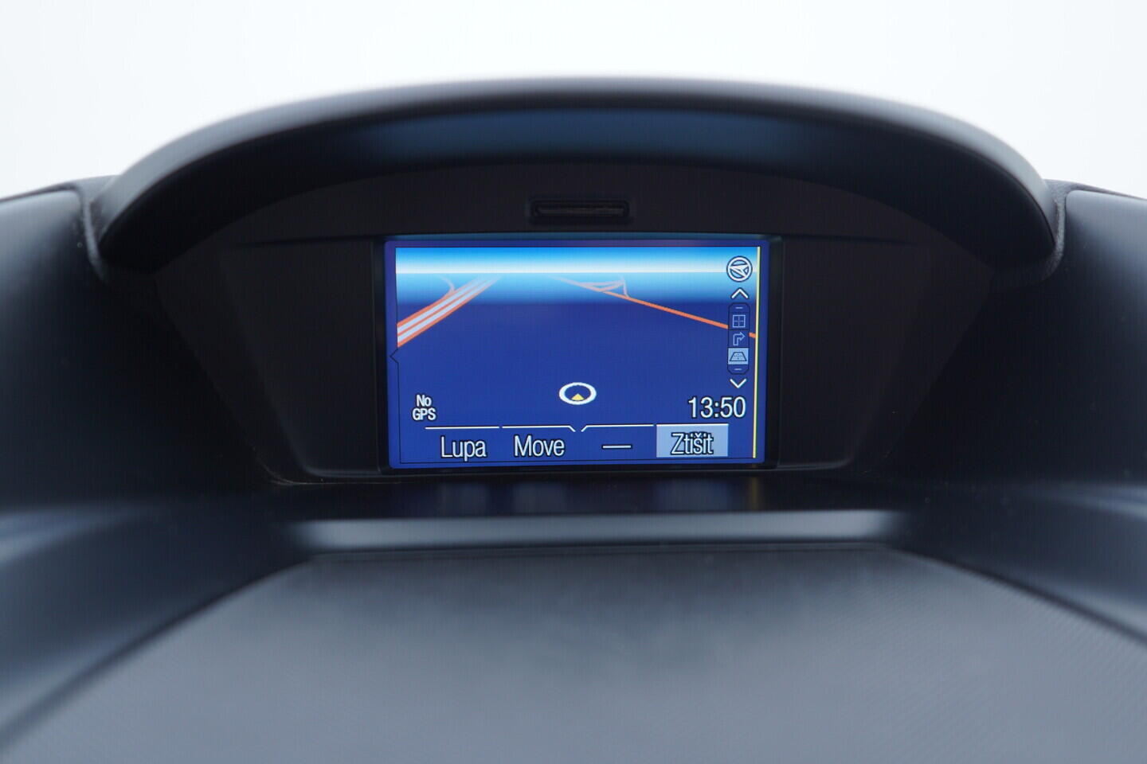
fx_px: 1147
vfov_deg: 36.9
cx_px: 574
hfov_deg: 53.1
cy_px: 382
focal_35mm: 36
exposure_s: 1/40
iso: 125
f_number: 2.8
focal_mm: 24
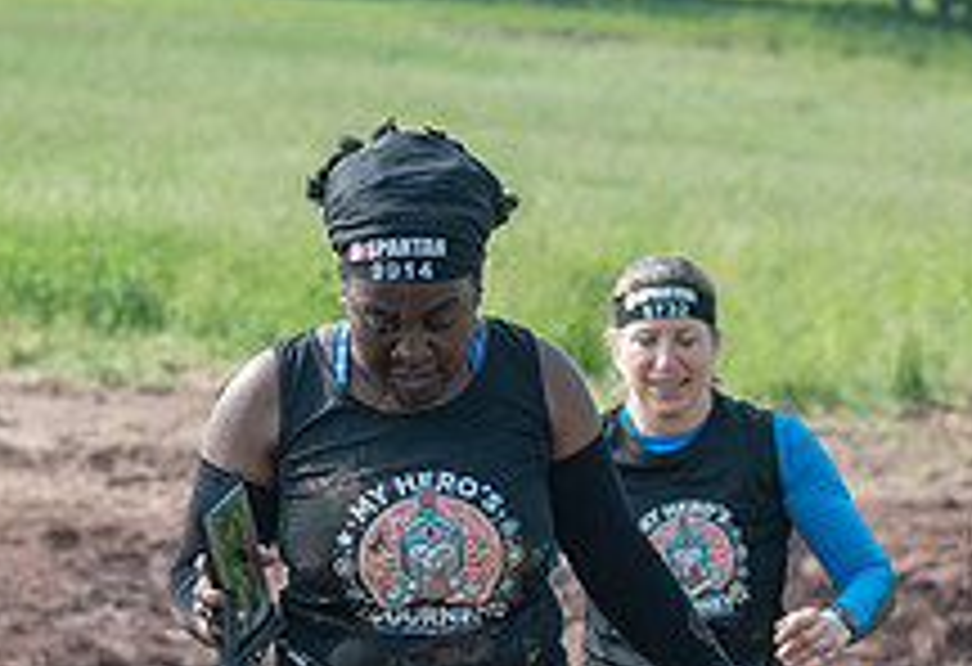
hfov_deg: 9.1
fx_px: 6072
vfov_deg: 6.2
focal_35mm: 223
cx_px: 327
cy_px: 758
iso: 250
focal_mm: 80
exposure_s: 1/400
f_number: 4.5
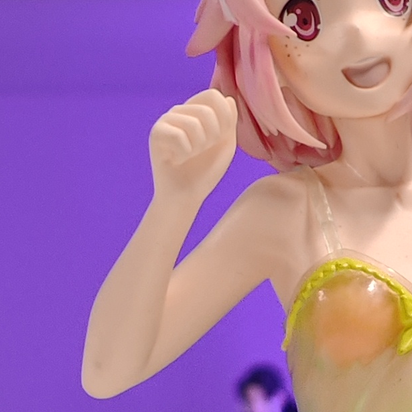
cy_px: 803
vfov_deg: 4.6
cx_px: 496
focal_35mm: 375
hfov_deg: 4.7
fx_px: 5050
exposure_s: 1/19.2
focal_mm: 7.48
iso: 400
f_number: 2.4
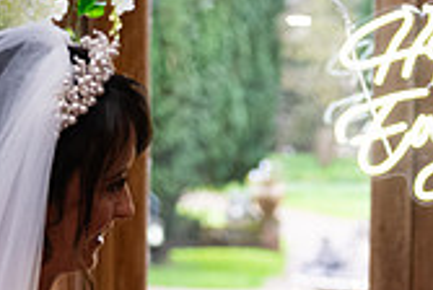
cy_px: 452
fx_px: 2422
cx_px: 399
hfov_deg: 10.2
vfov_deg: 6.8
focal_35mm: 201
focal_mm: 58
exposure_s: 1/160
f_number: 3.5
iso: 1000
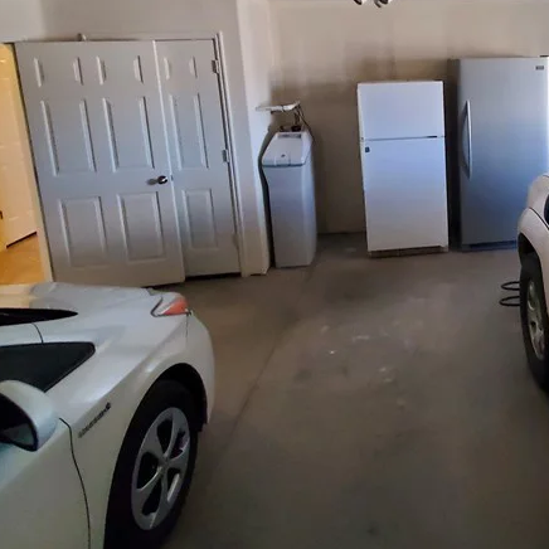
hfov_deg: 53.3
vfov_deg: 56.1
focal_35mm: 27
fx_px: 484
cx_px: 472
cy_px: 136
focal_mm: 1.8
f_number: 2.2
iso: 640
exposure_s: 1/60
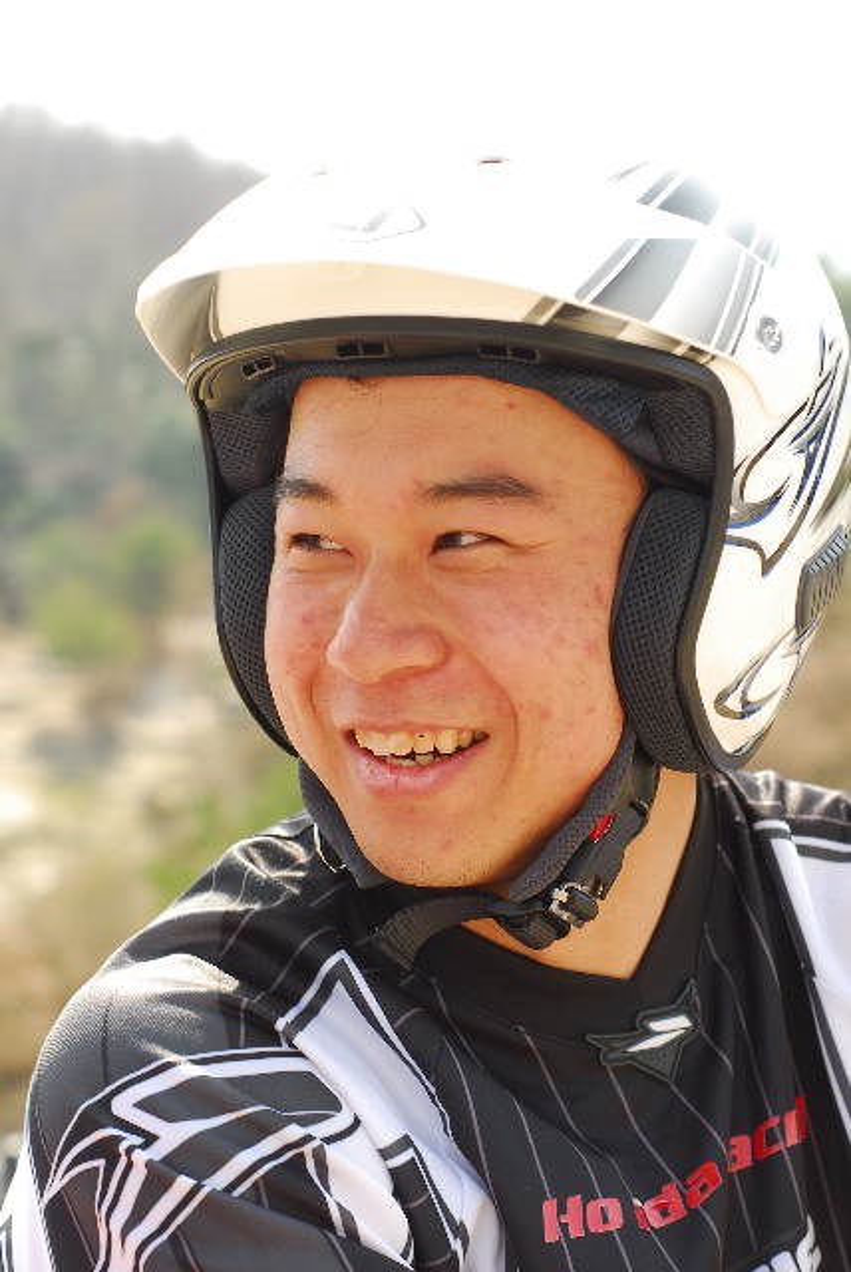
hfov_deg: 18.2
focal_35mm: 75
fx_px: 2653
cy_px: 636
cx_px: 426
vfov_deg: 27.0
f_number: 5.6
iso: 100
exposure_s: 1/125
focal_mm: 50
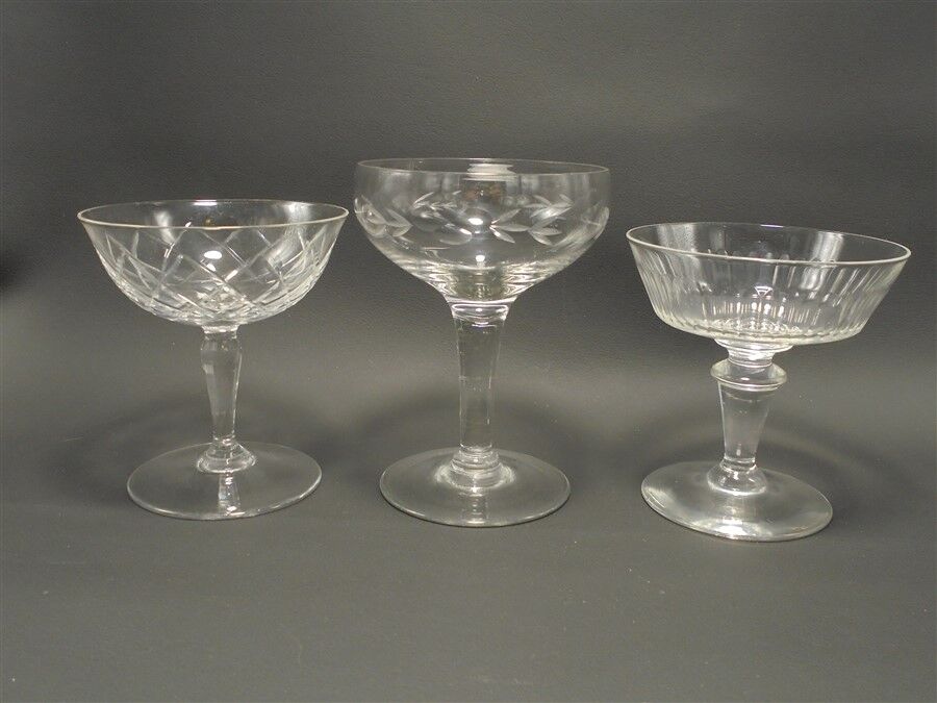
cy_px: 352
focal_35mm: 34
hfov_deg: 54.0
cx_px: 468
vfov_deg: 41.8
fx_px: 920
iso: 250
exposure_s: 1/30
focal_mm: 6.1
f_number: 4
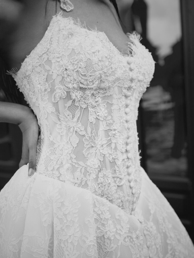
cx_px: 97
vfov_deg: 42.1
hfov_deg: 32.2
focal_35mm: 45
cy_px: 129
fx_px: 336
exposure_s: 1/125
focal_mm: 56.5
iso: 800
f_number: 4.5
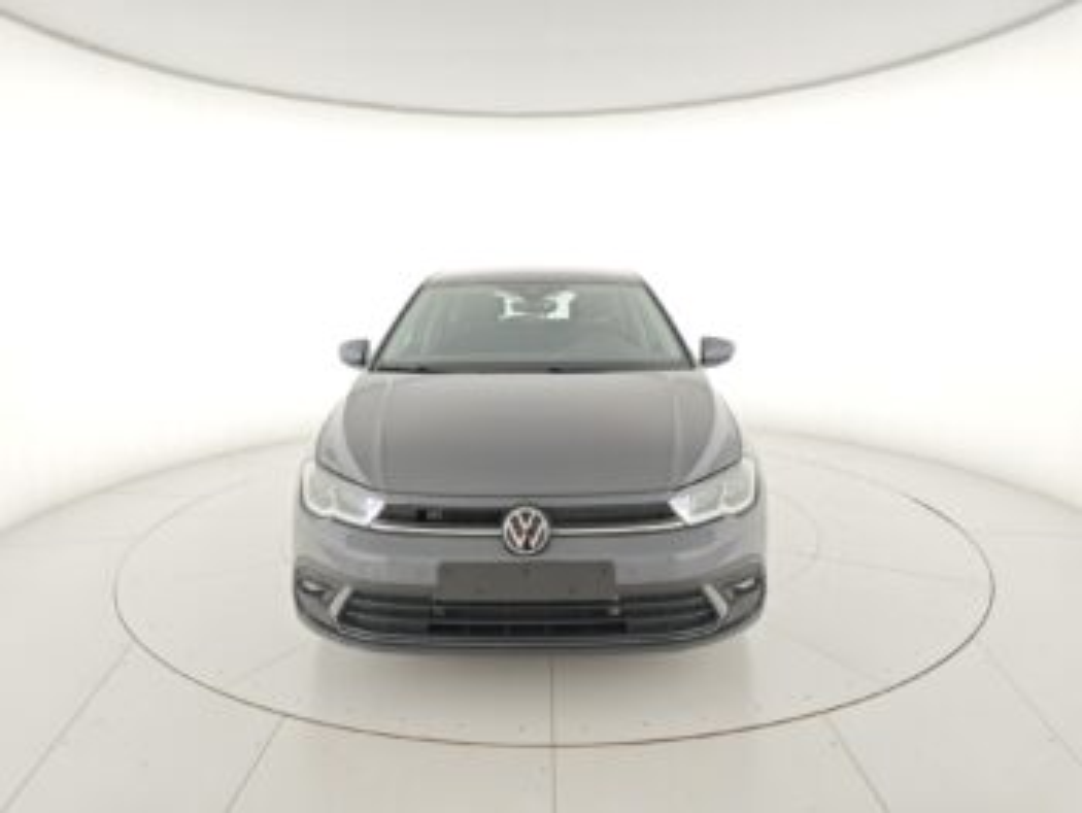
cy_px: 406
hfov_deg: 73.9
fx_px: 719
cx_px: 541
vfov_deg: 58.9
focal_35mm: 23
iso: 50
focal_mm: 6.55
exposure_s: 1/102
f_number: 1.6
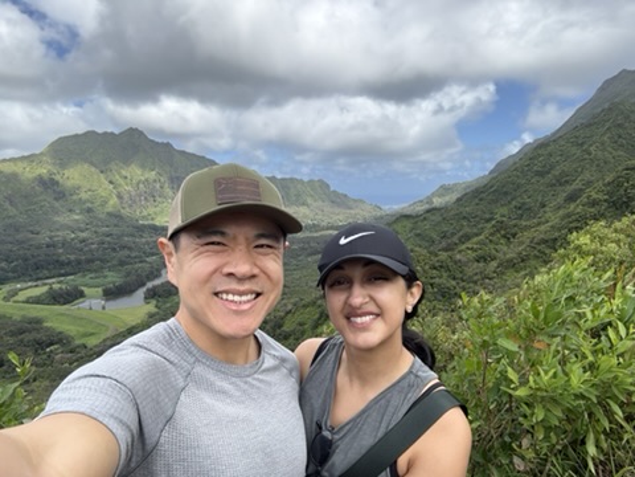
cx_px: 318
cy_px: 238
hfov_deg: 73.9
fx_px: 422
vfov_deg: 58.9
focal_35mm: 23
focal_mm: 2.69
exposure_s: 1/693
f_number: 1.9
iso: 40
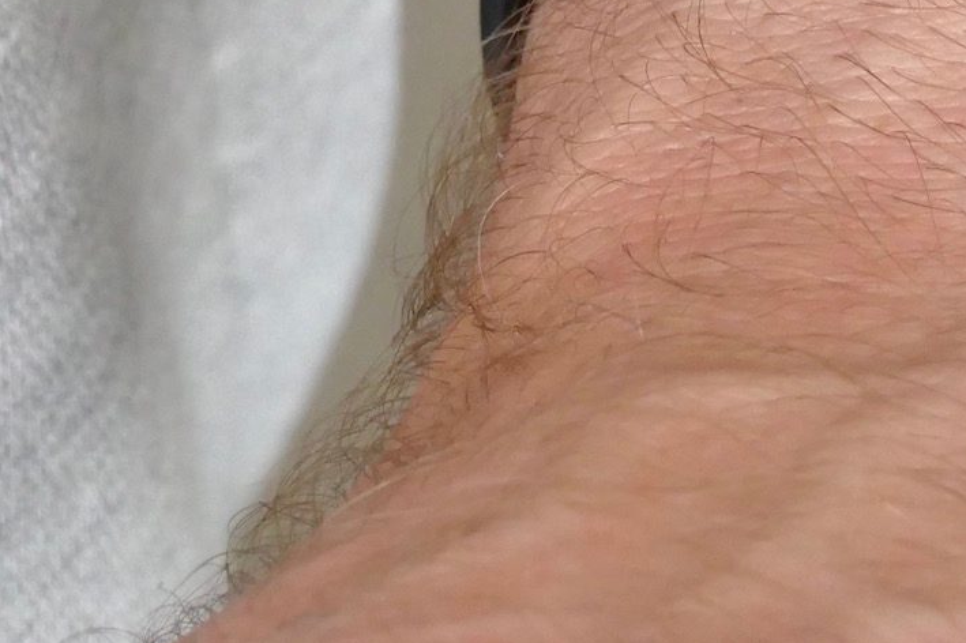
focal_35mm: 525
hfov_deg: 3.9
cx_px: 902
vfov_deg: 2.6
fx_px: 14080
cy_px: -46
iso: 1600
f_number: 6.3
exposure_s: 1/80
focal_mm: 67.72
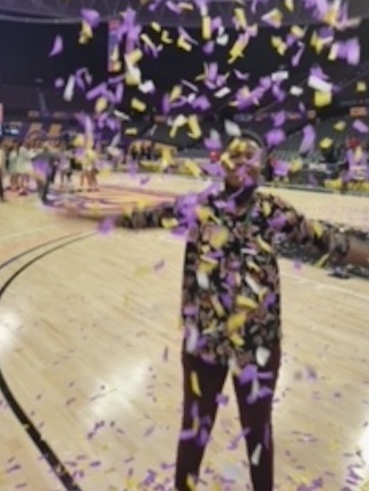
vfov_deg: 56.3
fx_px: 455
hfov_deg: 44.0
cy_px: 192
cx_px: 213
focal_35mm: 32
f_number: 1.8
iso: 200
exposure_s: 1/120
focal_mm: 5.4
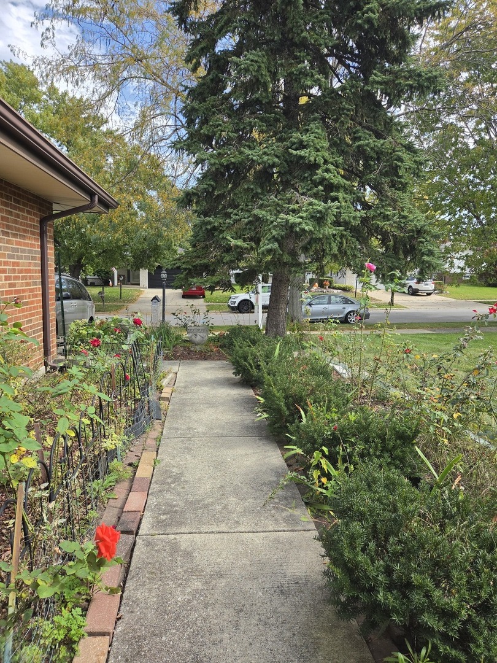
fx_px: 440
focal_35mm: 23
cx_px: 248
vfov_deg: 73.9
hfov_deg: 58.9
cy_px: 332
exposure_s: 1/1751
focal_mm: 5.4
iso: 80
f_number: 1.8
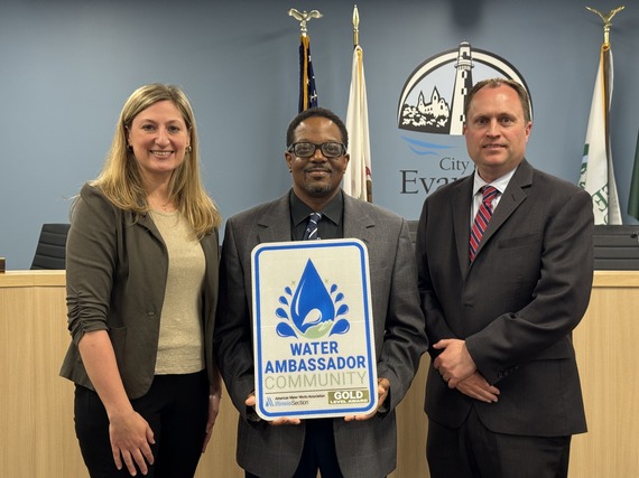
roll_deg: +0.2
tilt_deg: -2.4
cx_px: 320
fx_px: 886
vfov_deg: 30.2
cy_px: 239
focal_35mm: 48
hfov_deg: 39.7
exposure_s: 1/60
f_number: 1.78
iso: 125
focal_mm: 6.76
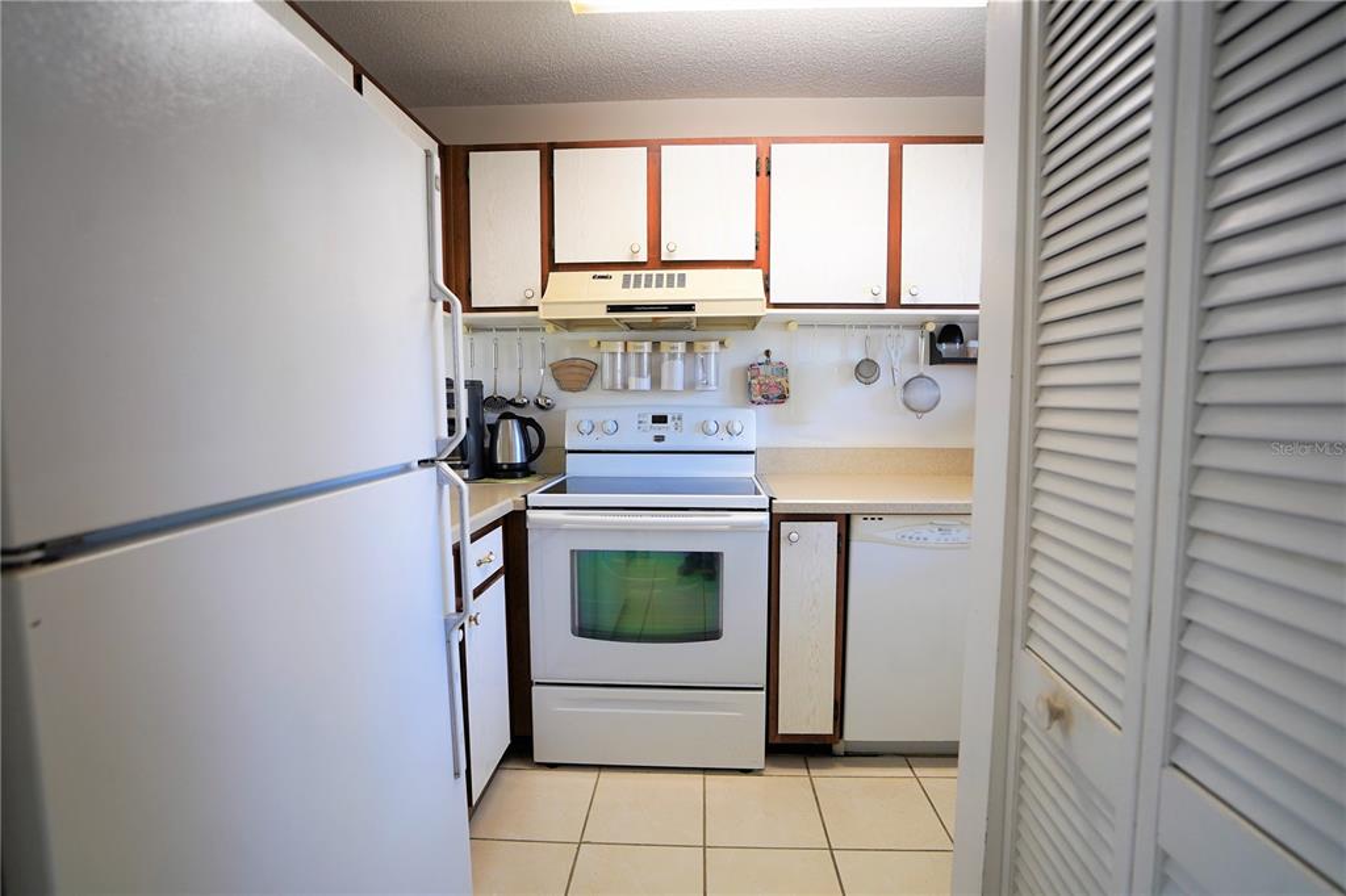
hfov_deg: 96.8
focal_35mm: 16
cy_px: 448
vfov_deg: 73.7
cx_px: 673
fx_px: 598
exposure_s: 1/160
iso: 640
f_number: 4
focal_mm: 16
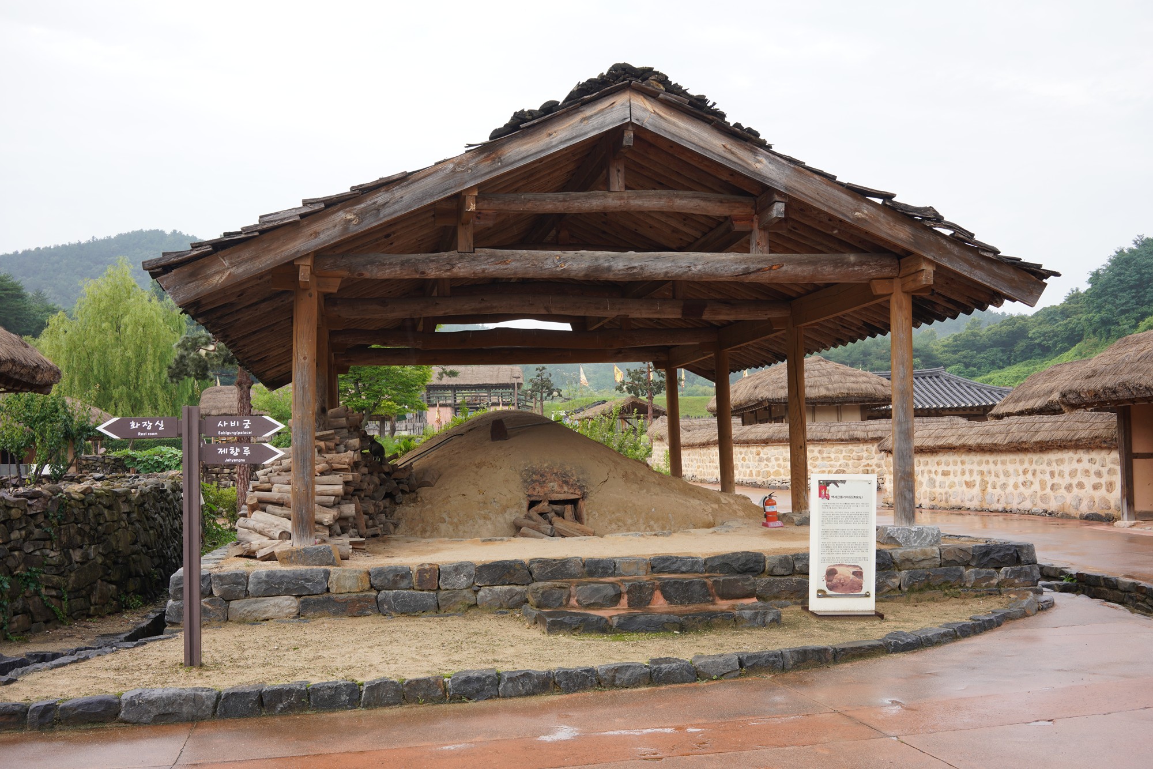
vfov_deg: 37.9
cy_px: 384
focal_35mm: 35
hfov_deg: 54.4
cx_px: 576
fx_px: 1121
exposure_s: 1/80
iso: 200
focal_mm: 35
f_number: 10
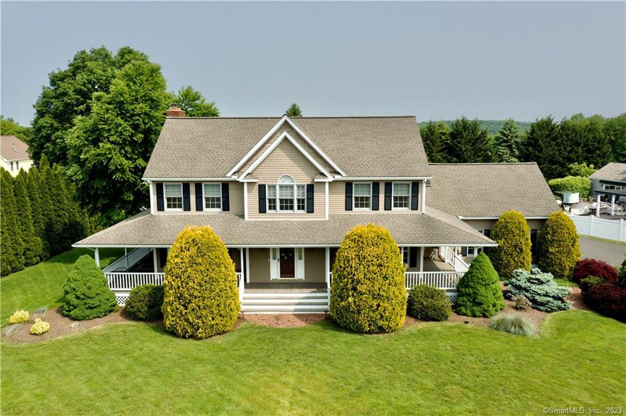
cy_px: 208
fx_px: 486
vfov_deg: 46.3
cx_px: 313
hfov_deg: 65.5
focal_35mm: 28
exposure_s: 1/800
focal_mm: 10.26
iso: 100
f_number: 7.1
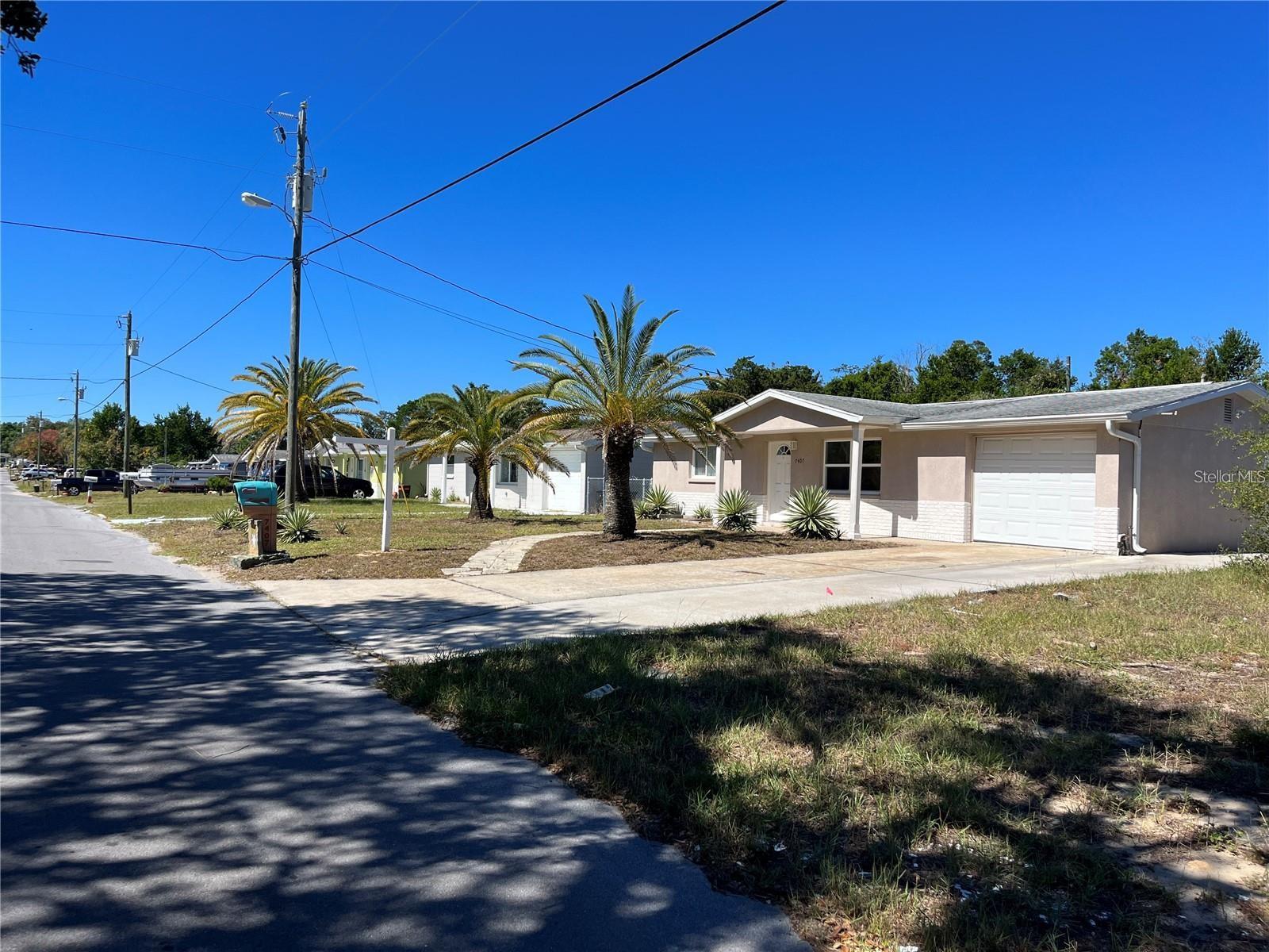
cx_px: 634
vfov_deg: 53.1
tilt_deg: -0.4
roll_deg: -1.0
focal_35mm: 26
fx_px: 953
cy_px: 476
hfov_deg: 67.3
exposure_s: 1/3876
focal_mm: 5.1
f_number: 1.6
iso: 50
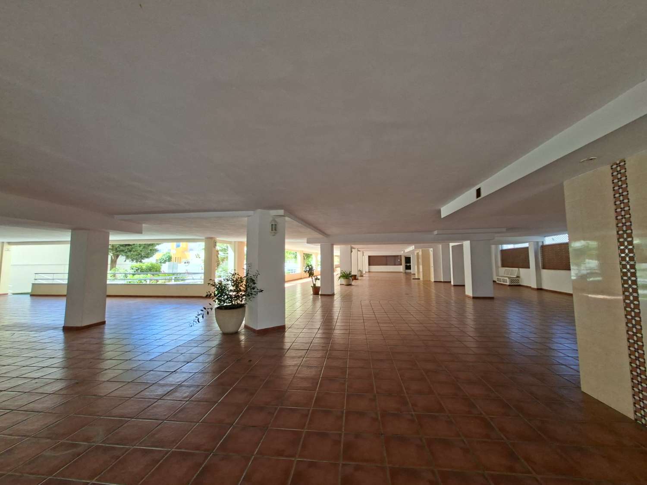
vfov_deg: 89.9
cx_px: 324
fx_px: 243
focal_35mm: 13
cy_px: 242
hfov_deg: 106.2
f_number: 2.2
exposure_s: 1/120
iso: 50
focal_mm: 1.74
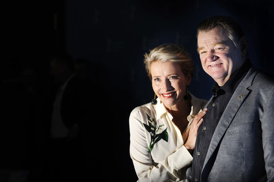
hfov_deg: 17.7
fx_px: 882
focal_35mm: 116
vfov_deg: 11.8
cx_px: 137
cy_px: 91
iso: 200
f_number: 6.3
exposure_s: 1/320
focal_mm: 116
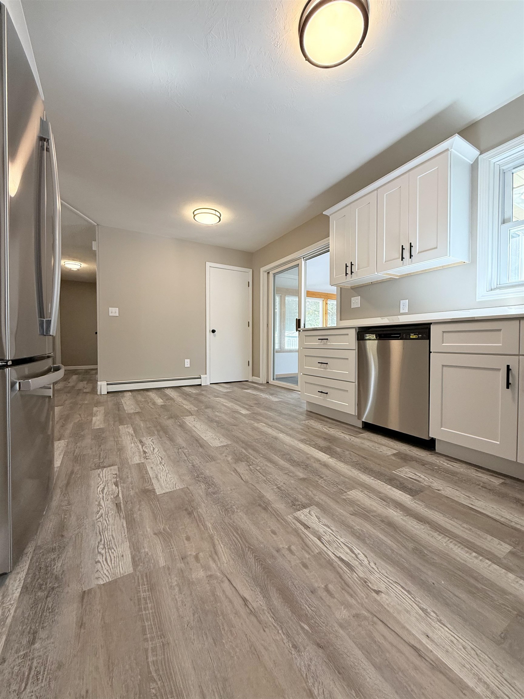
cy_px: 350
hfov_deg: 85.7
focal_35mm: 14
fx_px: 283
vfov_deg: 102.1
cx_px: 262
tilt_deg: -2.4
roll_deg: -0.8
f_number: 2.2
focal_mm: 2.22
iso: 200
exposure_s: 1/120
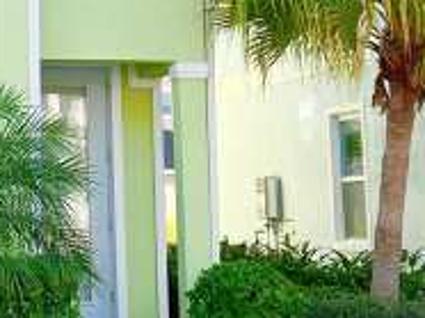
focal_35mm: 112
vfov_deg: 13.1
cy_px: 21
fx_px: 1373
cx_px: -121
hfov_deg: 16.6
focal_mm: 5.7
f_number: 1.5
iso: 50
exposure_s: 1/2123
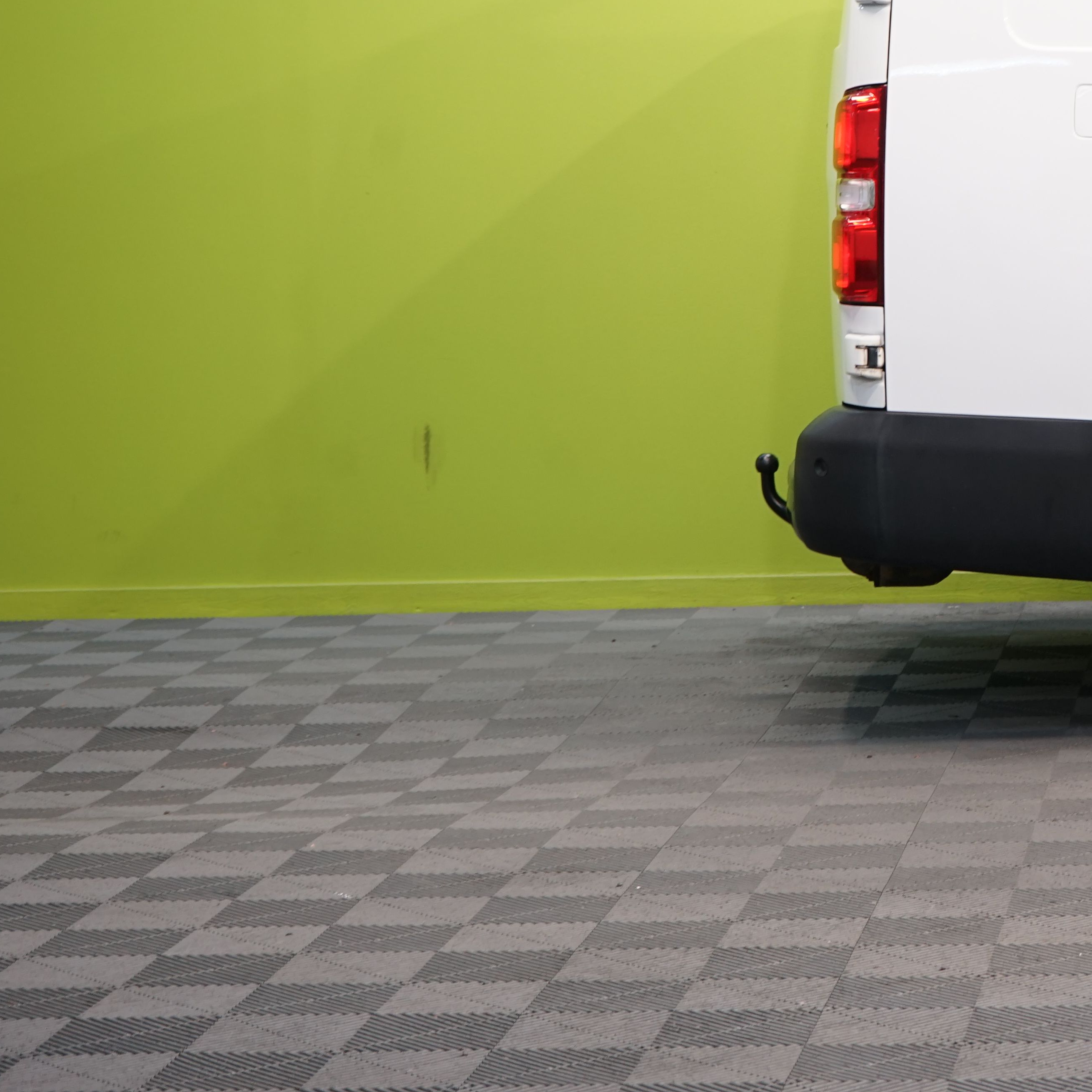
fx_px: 3747
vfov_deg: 16.5
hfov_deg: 16.1
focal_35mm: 105
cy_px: 260
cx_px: 1173
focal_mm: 54
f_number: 6.3
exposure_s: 1/25
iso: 500
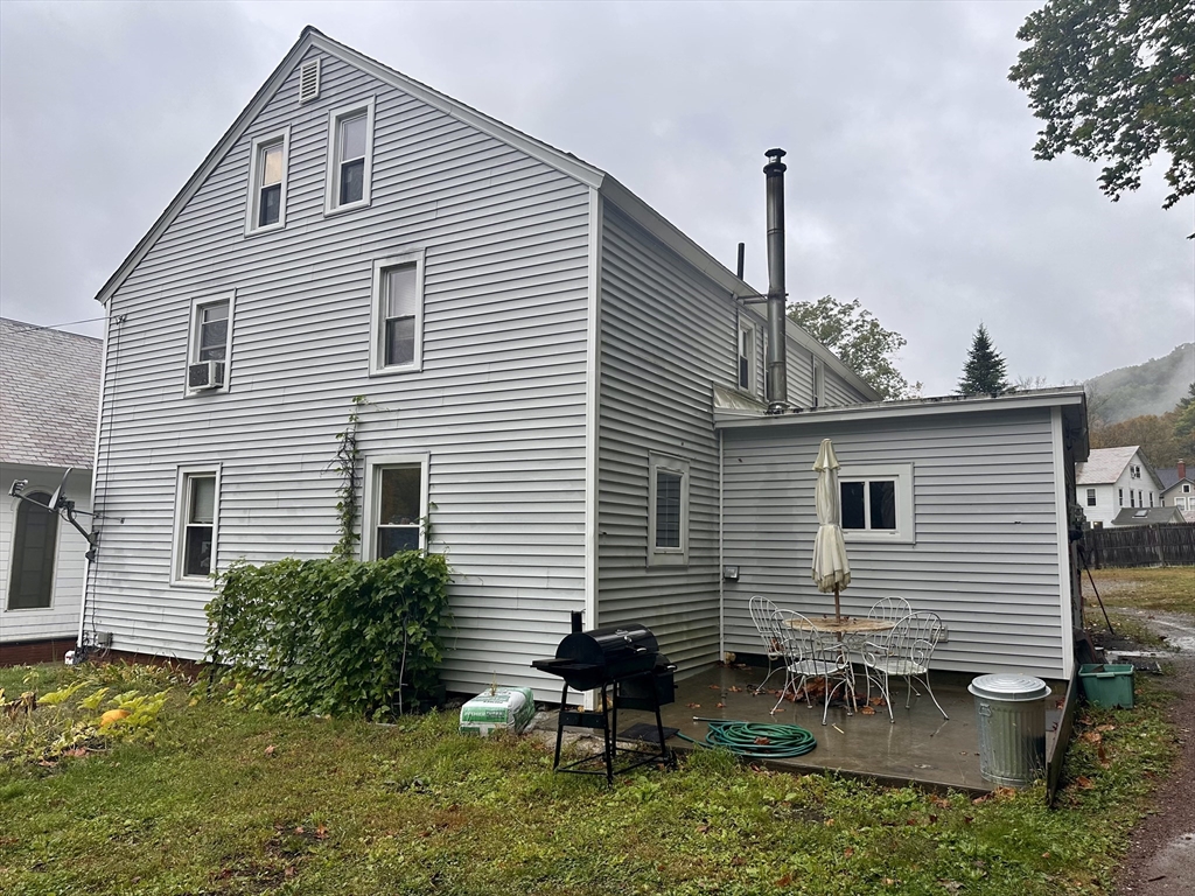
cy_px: 448
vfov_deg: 56.8
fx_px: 829
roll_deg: -0.8
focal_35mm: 24
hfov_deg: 71.6
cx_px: 598
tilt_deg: +7.2
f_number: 1.78
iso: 80
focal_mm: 6.86
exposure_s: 1/785
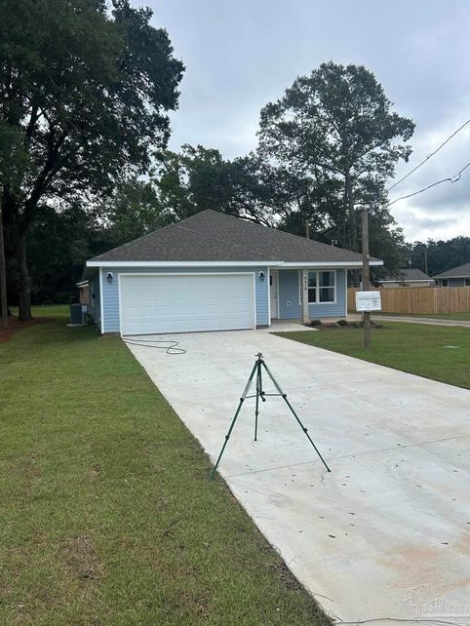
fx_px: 488
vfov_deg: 65.3
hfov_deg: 51.4
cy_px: 306
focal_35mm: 27
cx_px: 236
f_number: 1.5
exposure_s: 1/1901
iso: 50
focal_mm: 5.7
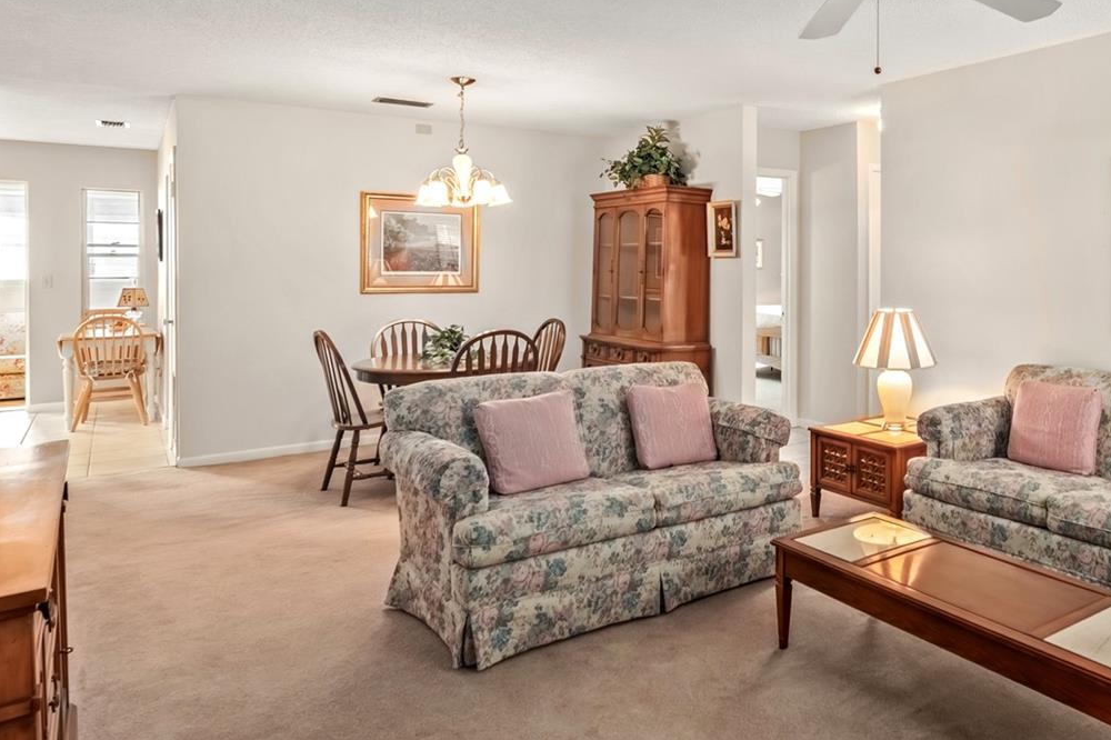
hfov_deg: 71.1
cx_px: 762
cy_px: 240
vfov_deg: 52.0
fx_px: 740
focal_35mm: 24
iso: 250
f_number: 9
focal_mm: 10
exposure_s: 1/1.25
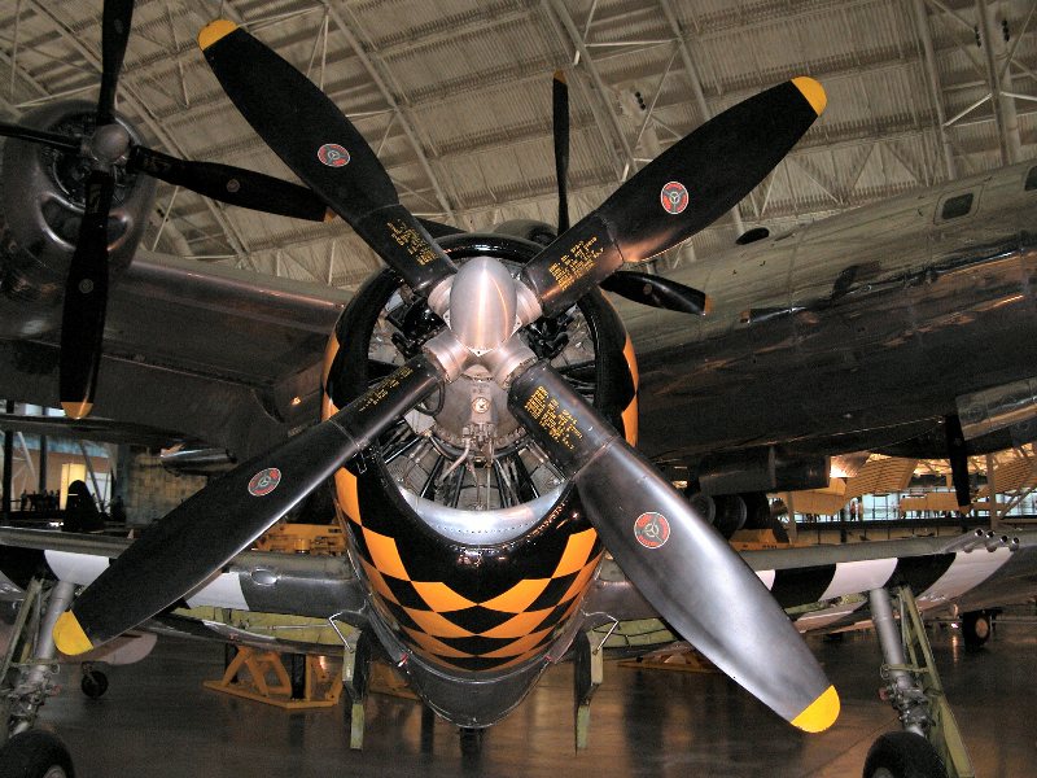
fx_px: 1049
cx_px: 518
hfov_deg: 52.6
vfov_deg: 40.7
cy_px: 389
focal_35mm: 35
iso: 200
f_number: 2.8
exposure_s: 1/60
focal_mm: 8.9
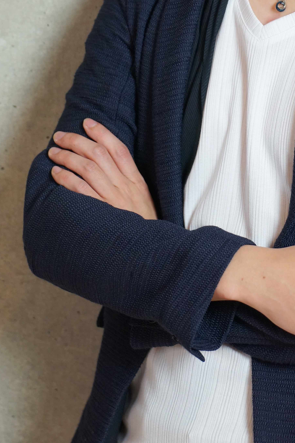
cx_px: 282
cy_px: -18
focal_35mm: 154
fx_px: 1893
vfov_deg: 13.1
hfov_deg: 8.9
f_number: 4.5
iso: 800
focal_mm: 70
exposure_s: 1/30
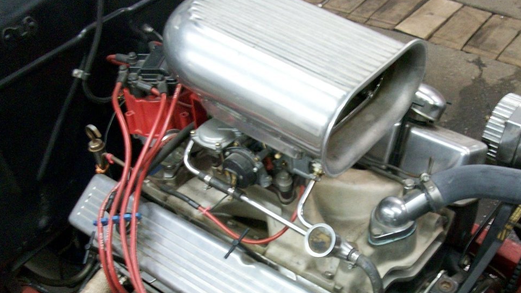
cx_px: 312
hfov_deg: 44.3
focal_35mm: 46
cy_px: 202
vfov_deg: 25.8
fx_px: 636
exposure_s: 1/8.56
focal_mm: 5.7
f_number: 2.8
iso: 160
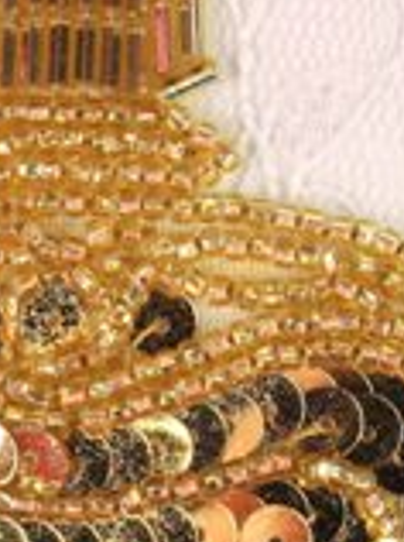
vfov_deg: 10.7
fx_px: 2871
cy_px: 408
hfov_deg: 8.0
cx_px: 50
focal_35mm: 184
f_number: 5.5
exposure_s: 1/180
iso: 80
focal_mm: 10.4
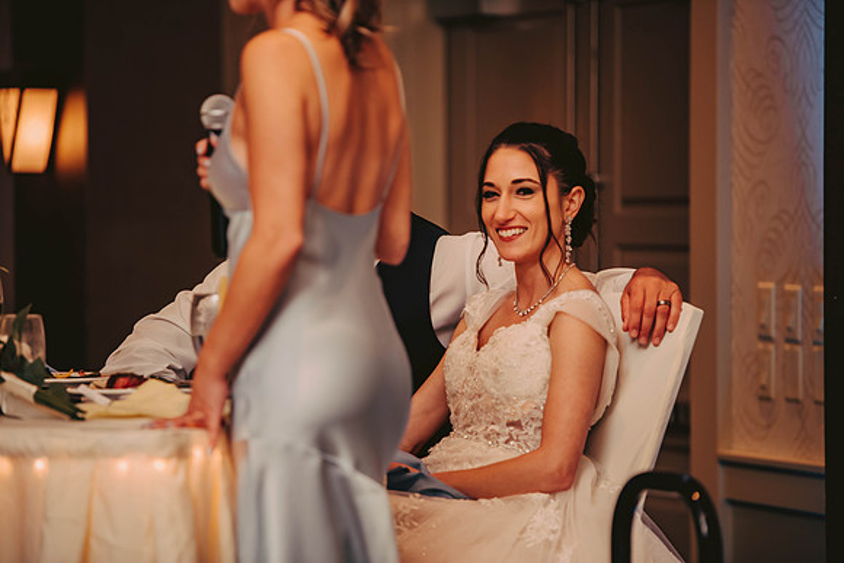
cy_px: 282
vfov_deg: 8.1
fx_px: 3986
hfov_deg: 12.1
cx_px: 422
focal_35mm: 170
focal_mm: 170
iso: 800
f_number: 2.8
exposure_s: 1/60
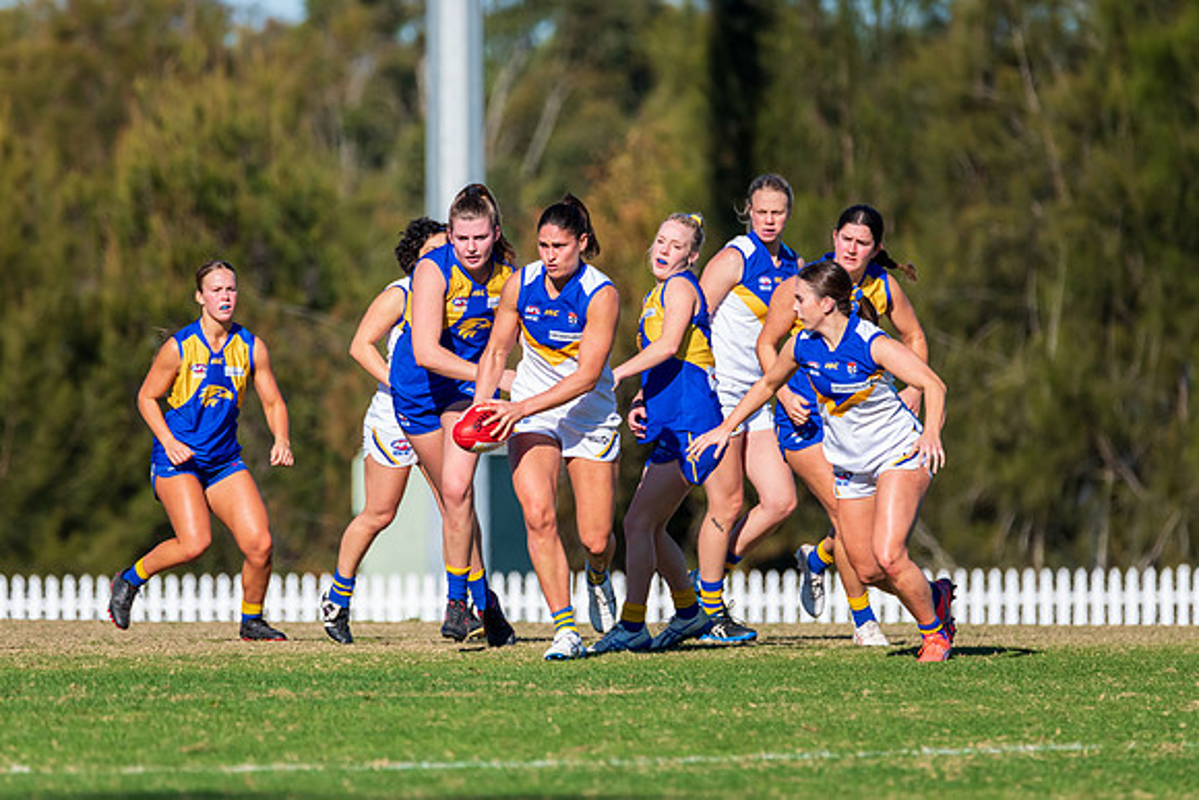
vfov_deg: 2.5
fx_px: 18430
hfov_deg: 3.7
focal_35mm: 553
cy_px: 363
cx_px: 539
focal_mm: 500
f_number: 9
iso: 800
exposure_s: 1/2000
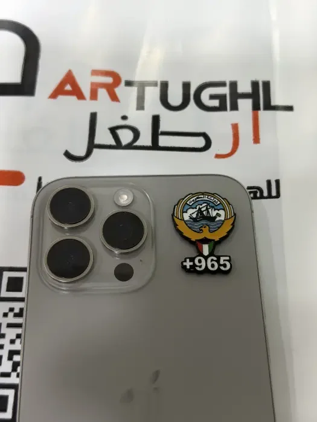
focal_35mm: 48
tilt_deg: -63.8
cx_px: 158
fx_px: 586
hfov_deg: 30.3
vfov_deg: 39.7
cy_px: 211
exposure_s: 1/50
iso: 100
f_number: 1.78
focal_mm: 6.76
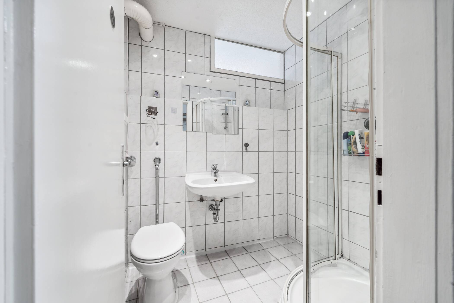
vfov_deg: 81.2
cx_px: 227
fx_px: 177
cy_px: 152
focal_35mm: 14
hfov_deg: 104.3
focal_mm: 14
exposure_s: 1/3.33
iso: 200
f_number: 9
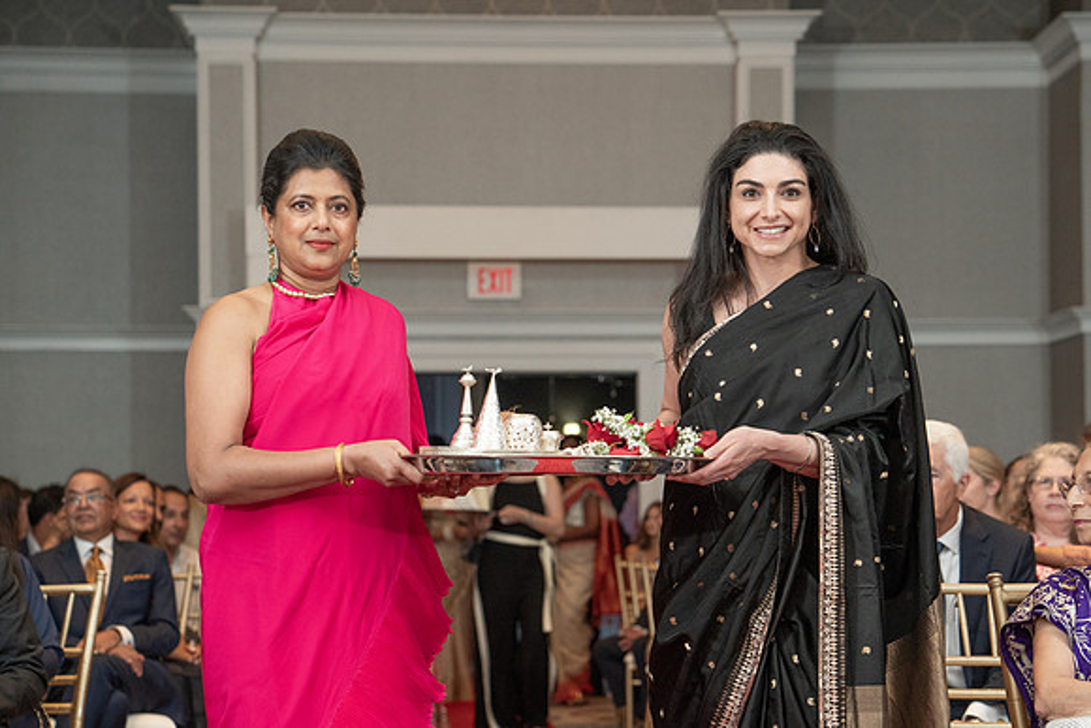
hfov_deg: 21.4
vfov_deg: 14.4
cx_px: 607
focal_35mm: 95
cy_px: 405
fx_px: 2883
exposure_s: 1/250
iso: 2000
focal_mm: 85
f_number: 4.5
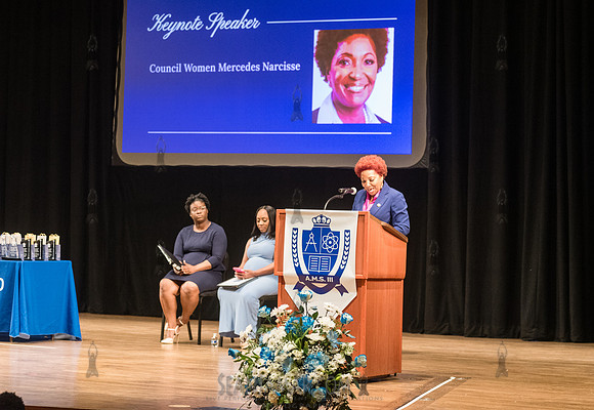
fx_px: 1945
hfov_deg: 17.4
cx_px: 313
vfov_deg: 12.0
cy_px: 201
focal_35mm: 117
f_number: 4
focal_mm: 112
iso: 5000
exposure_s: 1/200
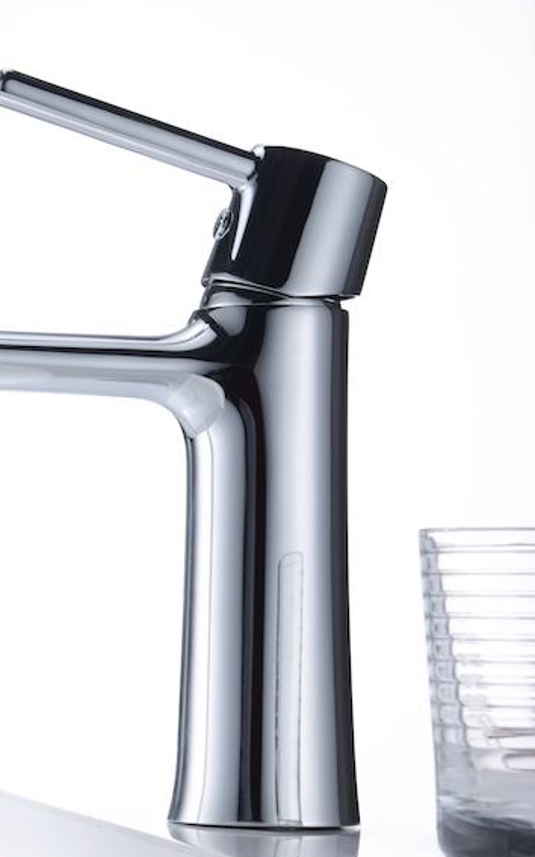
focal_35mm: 151
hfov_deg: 8.4
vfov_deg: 13.9
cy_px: 493
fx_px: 3525
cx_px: -343
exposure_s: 1/125
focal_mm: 70
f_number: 9
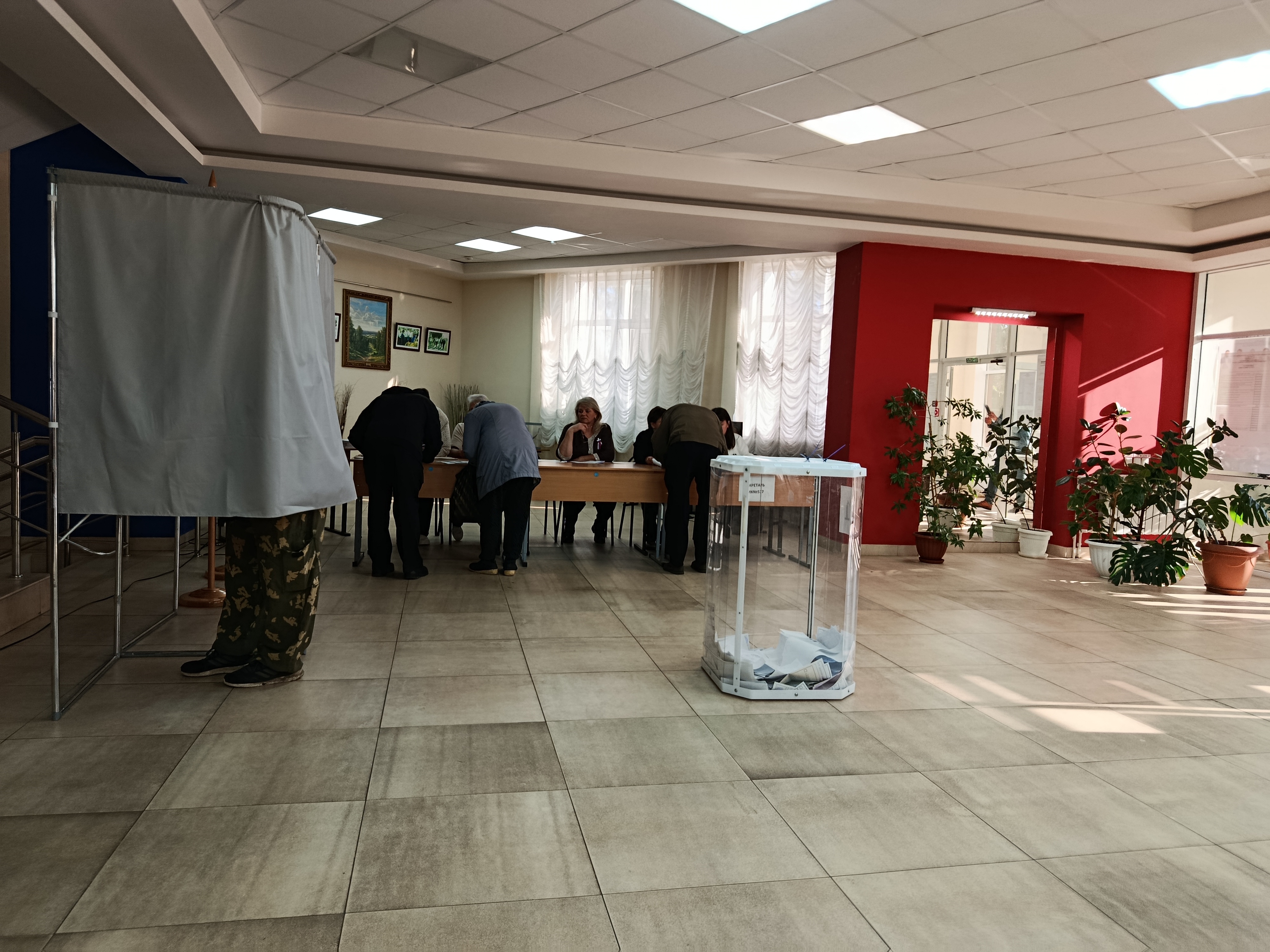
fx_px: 881
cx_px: 635
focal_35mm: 24
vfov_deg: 56.8
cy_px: 476
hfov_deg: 71.6
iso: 601
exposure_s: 1/100
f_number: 1.7
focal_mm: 5.24
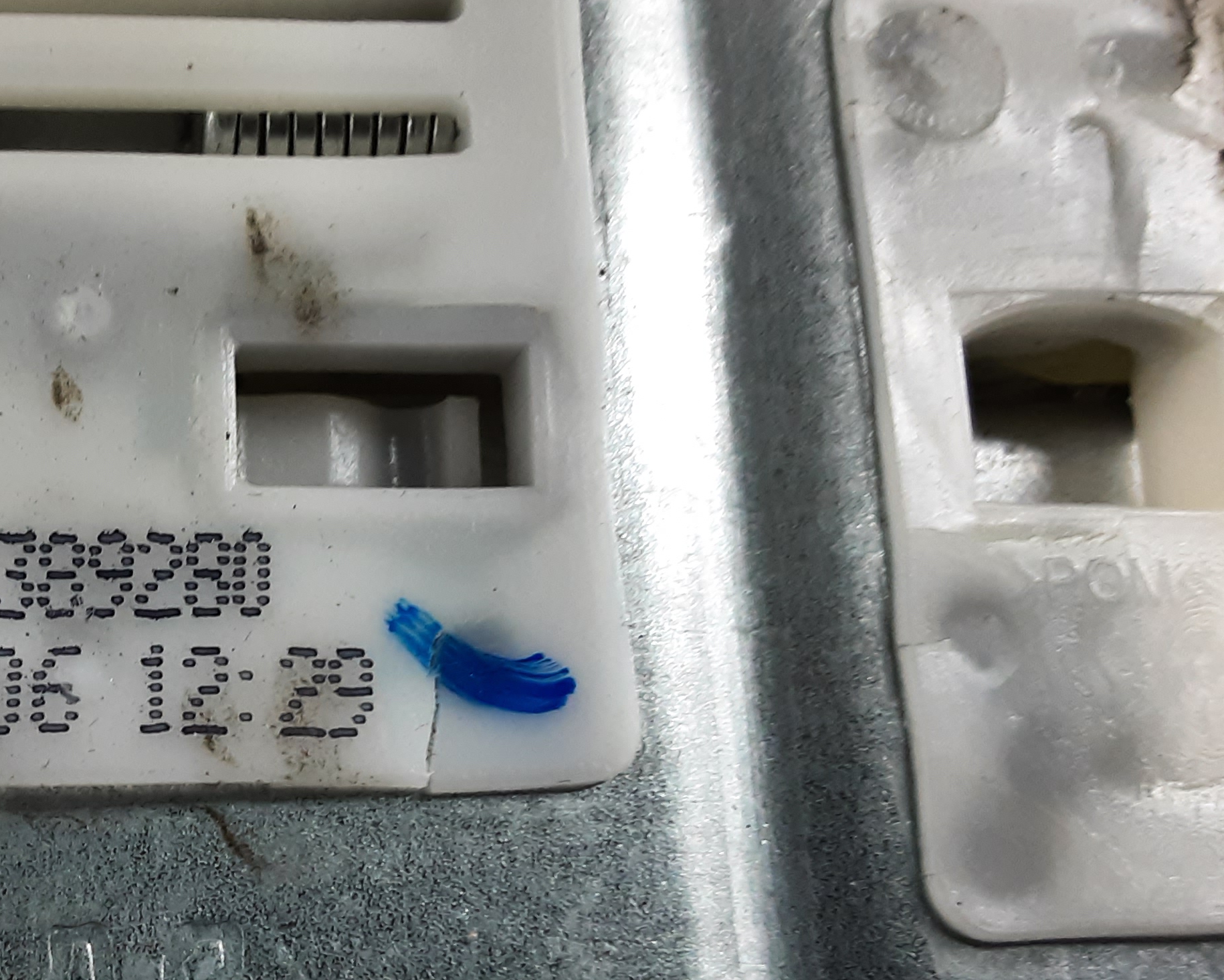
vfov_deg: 32.1
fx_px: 1703
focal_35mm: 47
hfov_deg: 37.5
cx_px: 179
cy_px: 539
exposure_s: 1/50
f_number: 1.9
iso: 125
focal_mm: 2.91
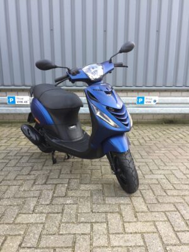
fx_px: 211
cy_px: 126
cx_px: 94
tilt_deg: -12.4
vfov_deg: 61.7
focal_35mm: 29
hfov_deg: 48.2
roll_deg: -0.9
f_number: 2.2
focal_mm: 4.15
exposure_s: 1/117
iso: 32
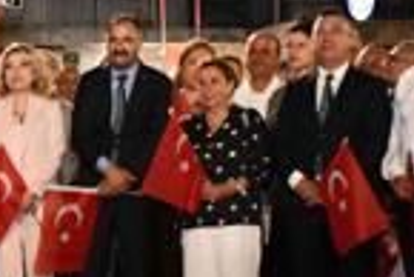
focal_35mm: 145
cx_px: -113
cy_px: 246
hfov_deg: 13.7
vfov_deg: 9.4
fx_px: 1669
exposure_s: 1/60
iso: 6400
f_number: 4
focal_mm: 27
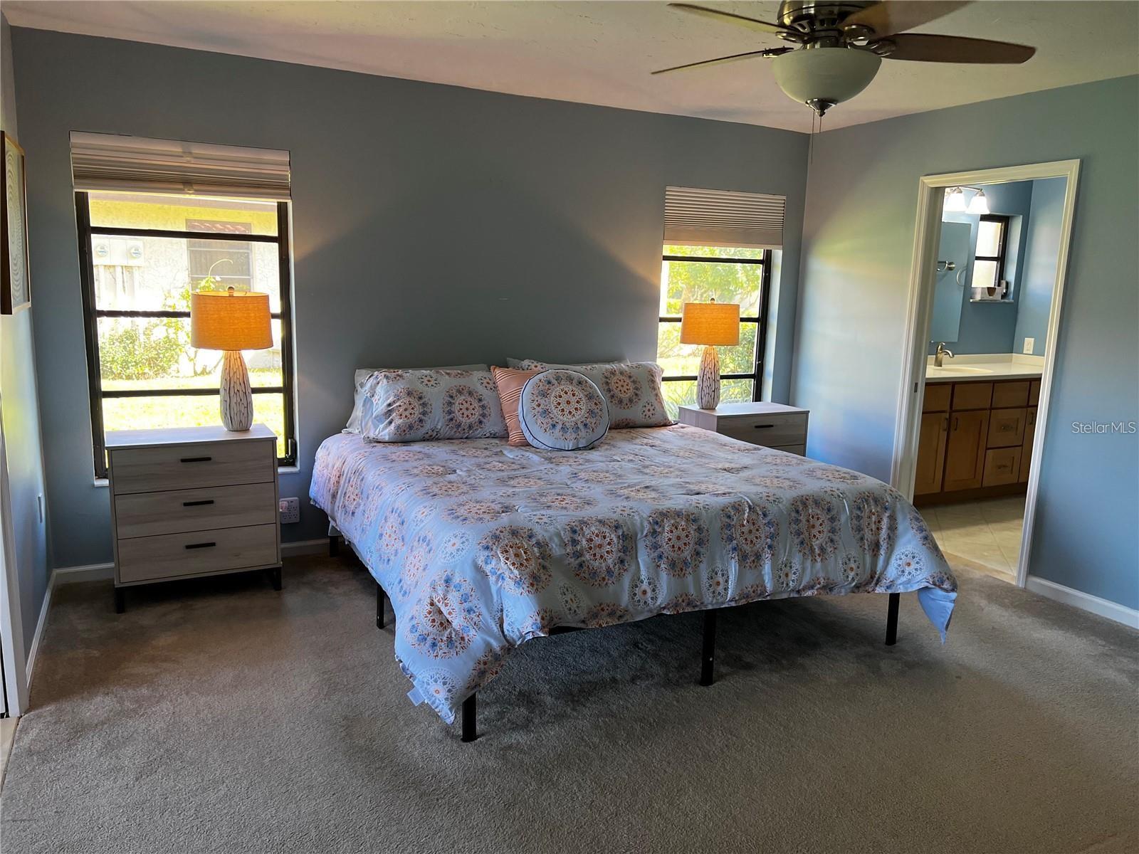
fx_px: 856
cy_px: 427
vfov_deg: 53.1
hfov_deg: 67.3
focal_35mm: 26
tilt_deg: -10.8
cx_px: 570
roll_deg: -1.5
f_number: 1.5
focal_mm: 5.7
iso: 125
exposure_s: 1/120
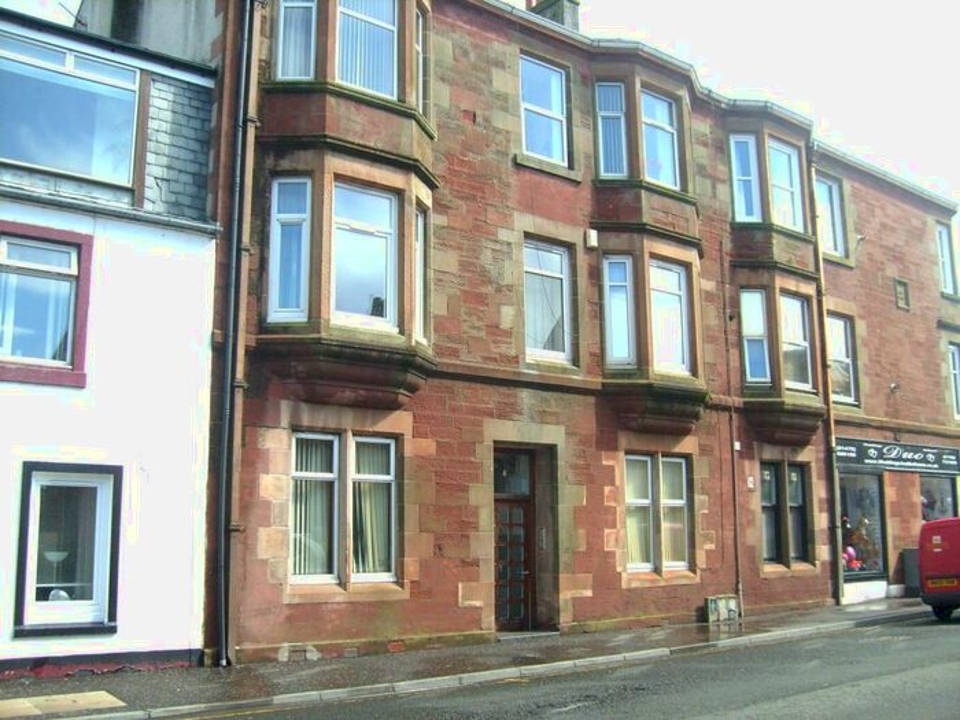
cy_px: 360
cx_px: 480
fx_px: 971
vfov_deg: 40.7
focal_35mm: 35
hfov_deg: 52.6
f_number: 7.1
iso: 80
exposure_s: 1/125
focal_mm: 5.8
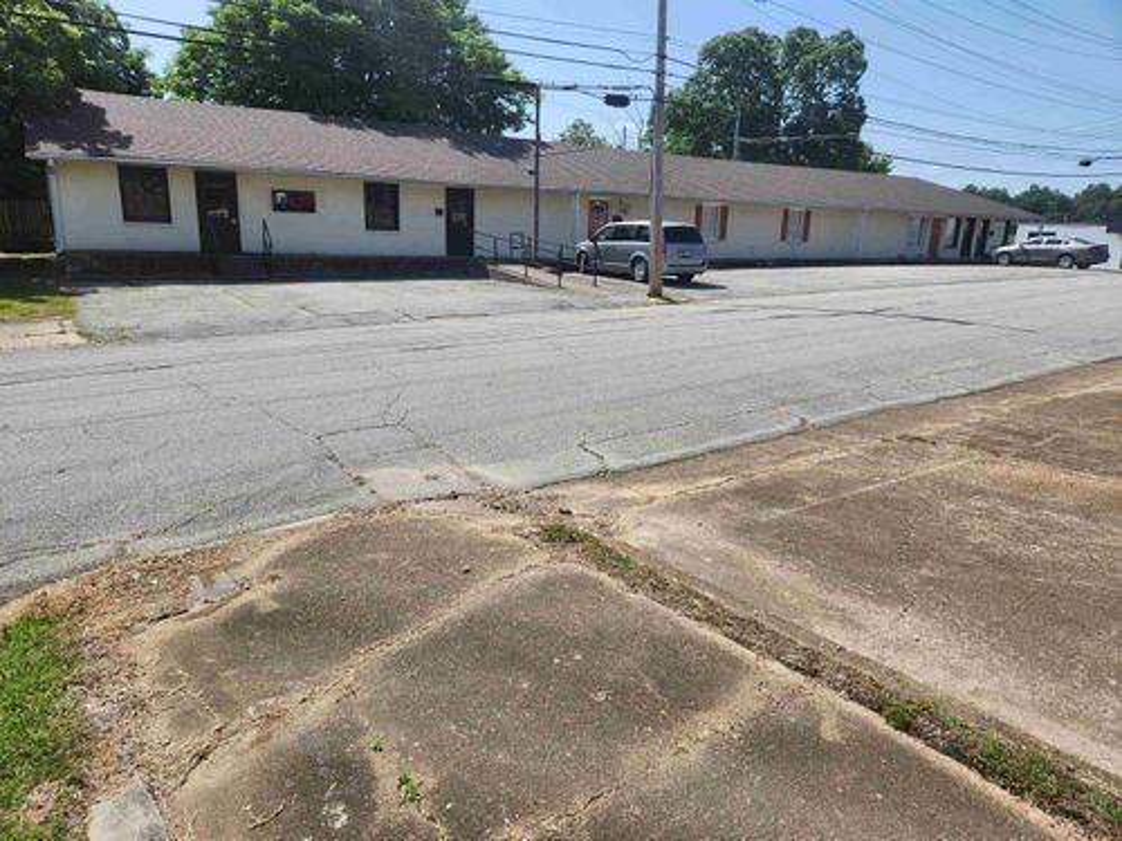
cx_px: 561
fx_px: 745
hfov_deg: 73.9
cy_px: 420
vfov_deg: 58.9
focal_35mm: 23
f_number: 1.8
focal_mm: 5.4
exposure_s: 1/1437
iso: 20
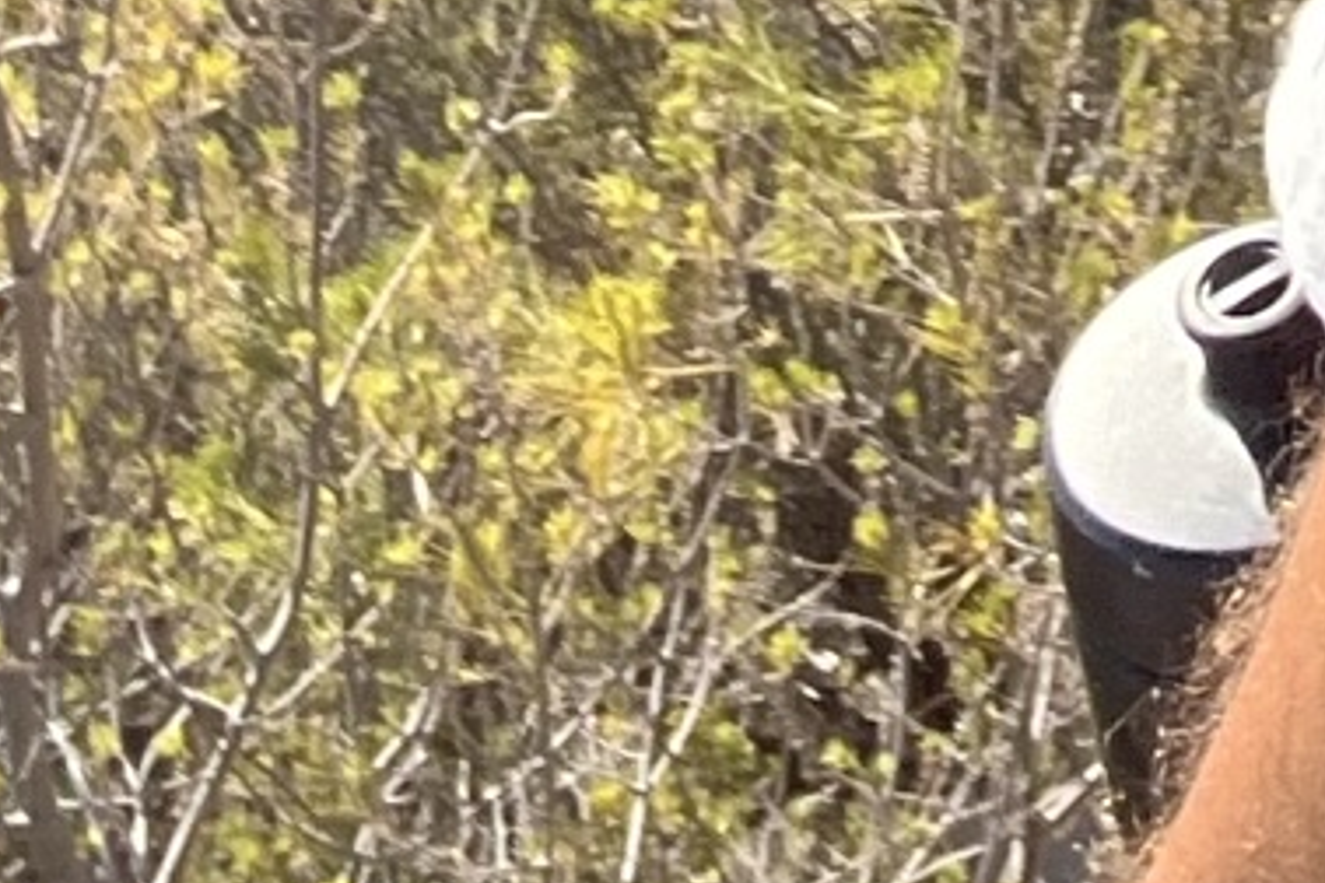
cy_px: -2428
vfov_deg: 6.7
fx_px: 6220
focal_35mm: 169
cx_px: 1914
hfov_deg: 11.7
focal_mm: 2.71
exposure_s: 1/338
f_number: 2.2
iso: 32
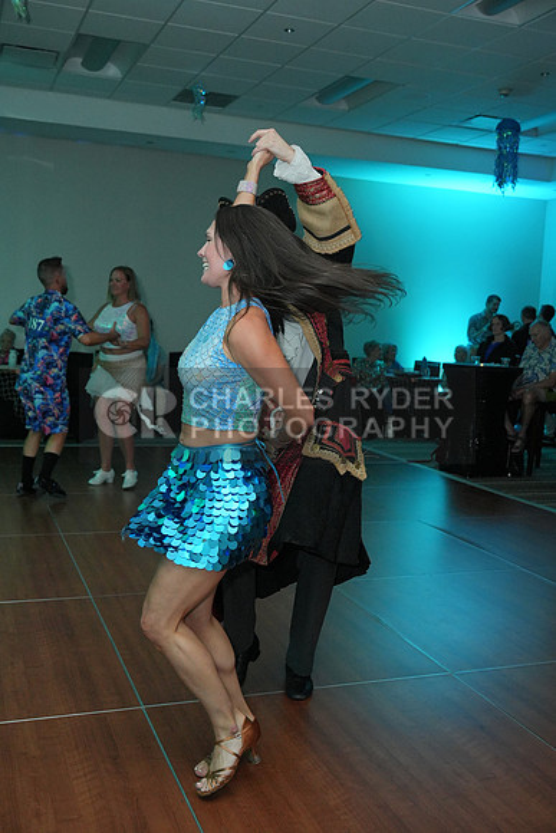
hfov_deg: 36.0
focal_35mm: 37
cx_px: 278
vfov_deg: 51.9
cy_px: 416
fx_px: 857
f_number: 4.5
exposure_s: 1/200
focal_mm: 37
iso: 3200
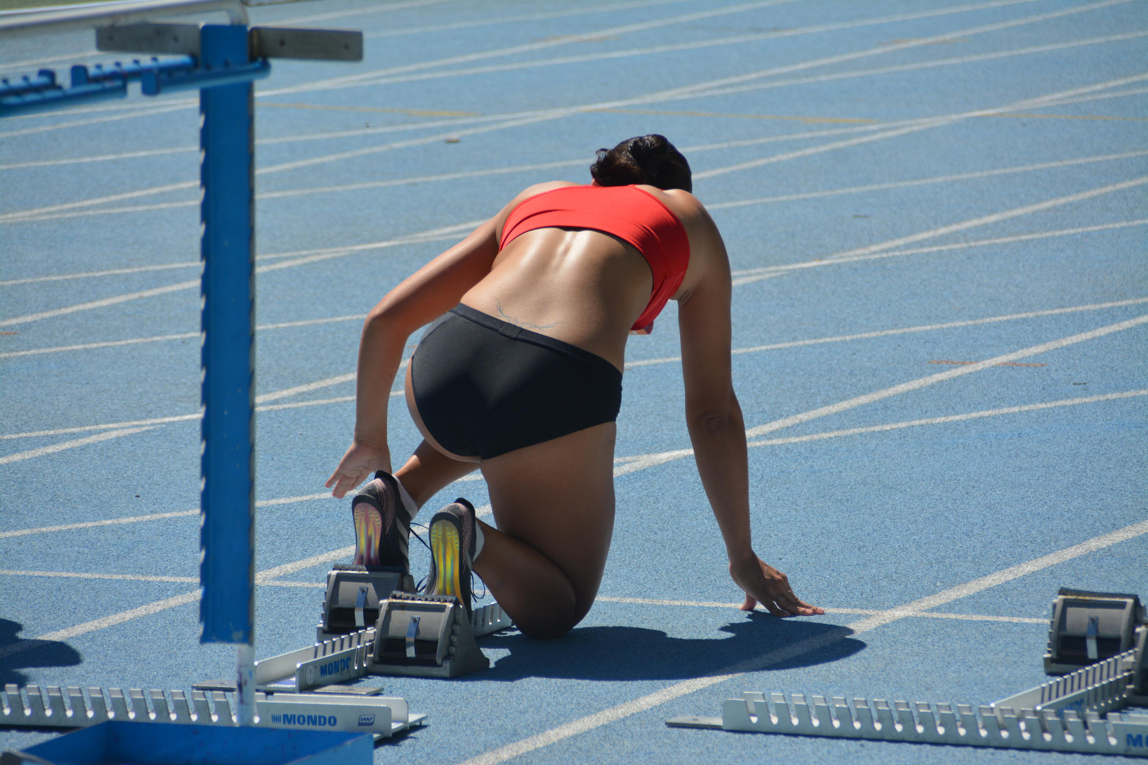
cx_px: 574
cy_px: 382
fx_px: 9565
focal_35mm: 300
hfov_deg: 6.9
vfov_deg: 4.6
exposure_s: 1/2000
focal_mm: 200
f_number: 6.3
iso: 400
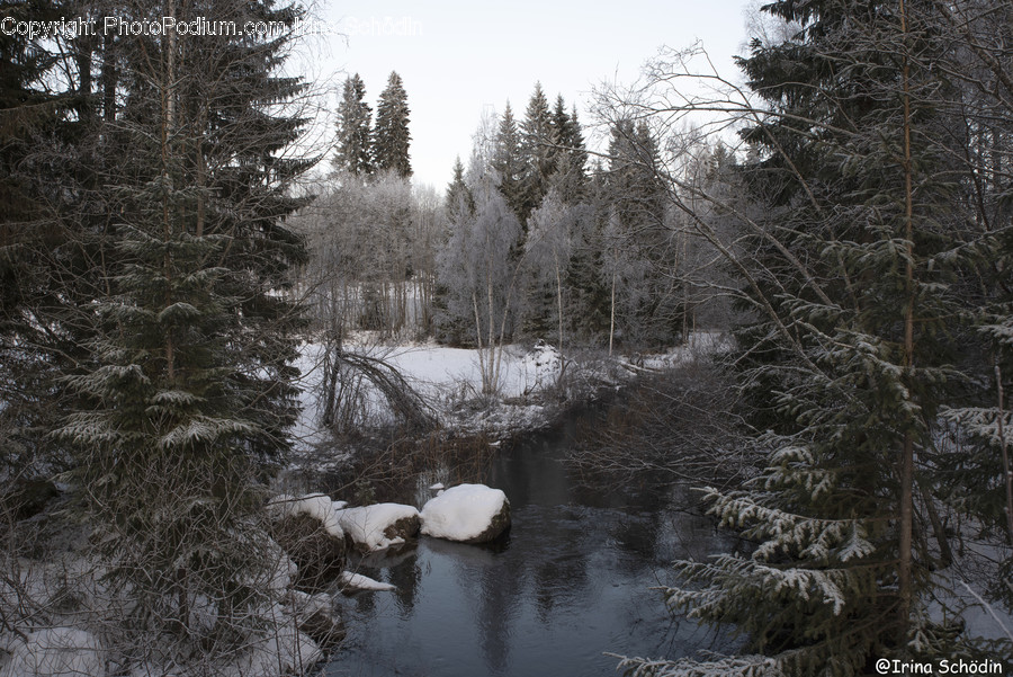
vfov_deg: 49.6
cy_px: 338
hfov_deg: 69.4
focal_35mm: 26
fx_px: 732
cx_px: 506
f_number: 10
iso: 100
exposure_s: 1/30
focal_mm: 26
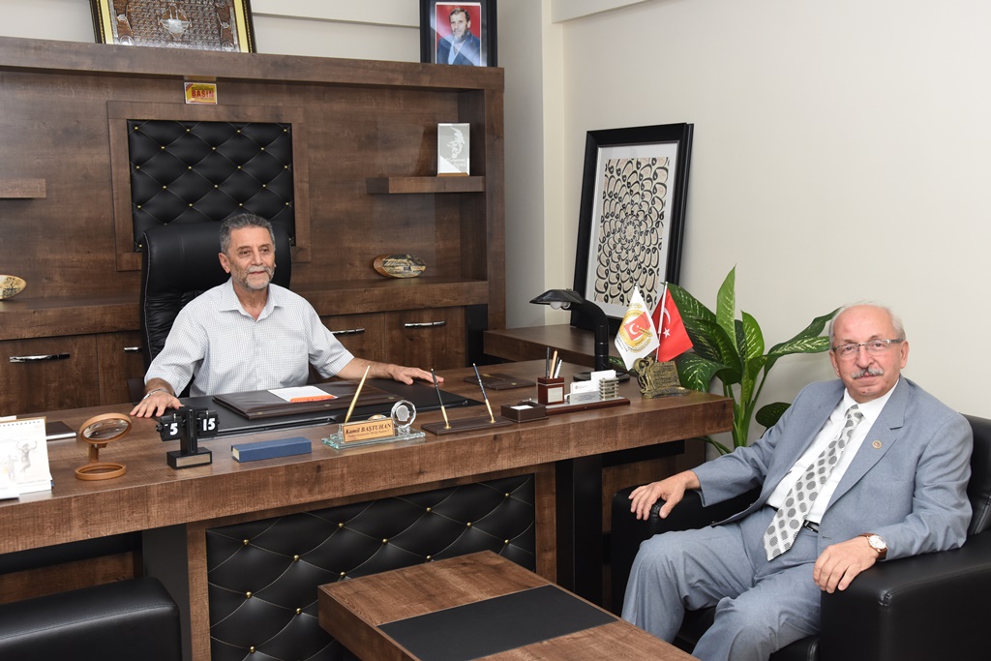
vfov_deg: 33.0
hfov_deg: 47.9
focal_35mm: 40
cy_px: 330
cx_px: 496
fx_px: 1115
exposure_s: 1/60
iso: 1000
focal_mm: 27
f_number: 7.1
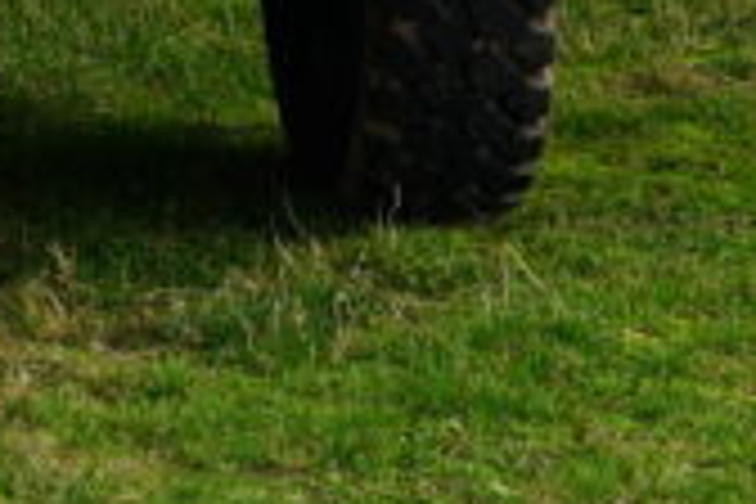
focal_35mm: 195
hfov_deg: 10.0
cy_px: -776
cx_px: -572
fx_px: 4095
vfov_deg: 6.6
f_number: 5.6
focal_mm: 32
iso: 100
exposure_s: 1/80
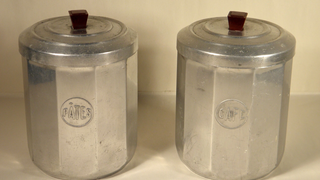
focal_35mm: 75
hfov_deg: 28.2
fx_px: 636
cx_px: 162
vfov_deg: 16.1
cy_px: 88
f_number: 4.3
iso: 100
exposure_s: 1/50
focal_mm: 12.2
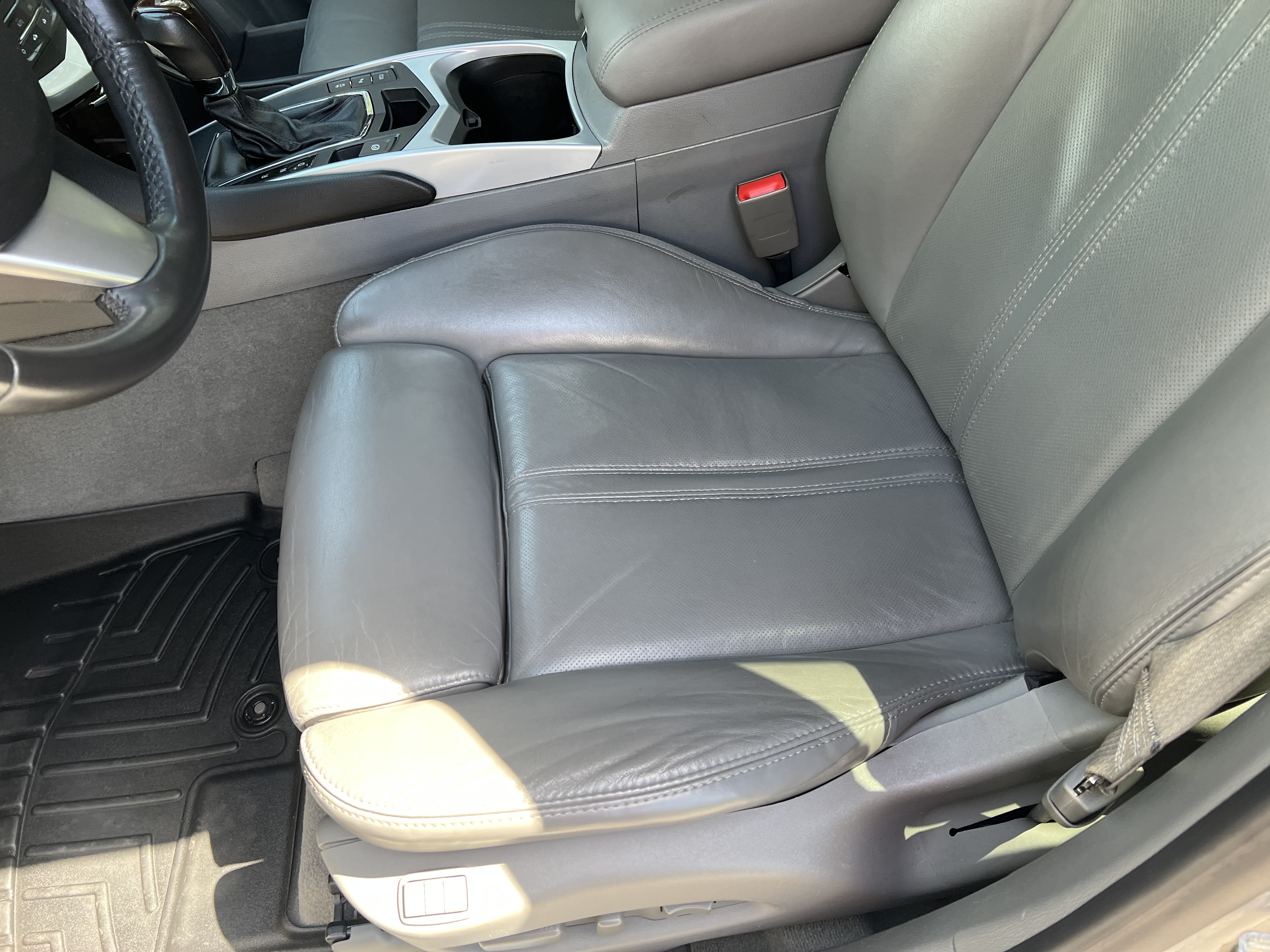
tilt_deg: -50.3
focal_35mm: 26
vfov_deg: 53.1
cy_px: 476
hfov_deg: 67.3
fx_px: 954
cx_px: 635
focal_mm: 5.7
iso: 64
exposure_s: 1/121
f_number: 1.5
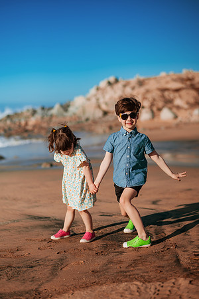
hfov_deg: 23.4
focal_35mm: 58
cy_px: 150
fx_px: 481
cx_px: 100
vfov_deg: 34.5
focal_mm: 58
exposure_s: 1/8000
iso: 50
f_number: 2
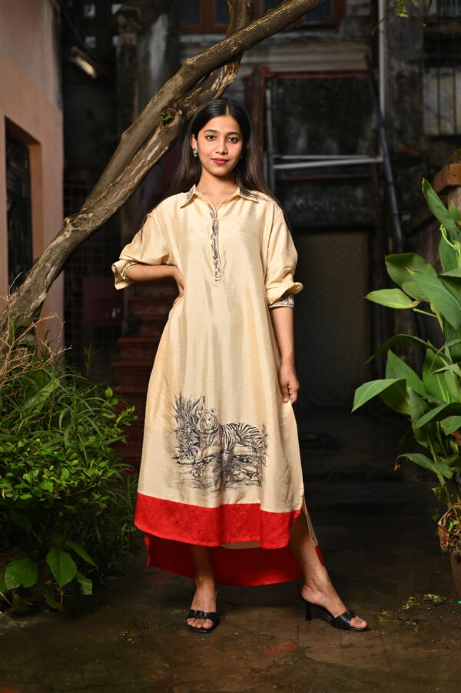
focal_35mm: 50
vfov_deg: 39.6
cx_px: 230
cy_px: 346
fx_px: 962
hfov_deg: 27.0
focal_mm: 50
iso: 125
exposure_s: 1/320
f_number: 2.8
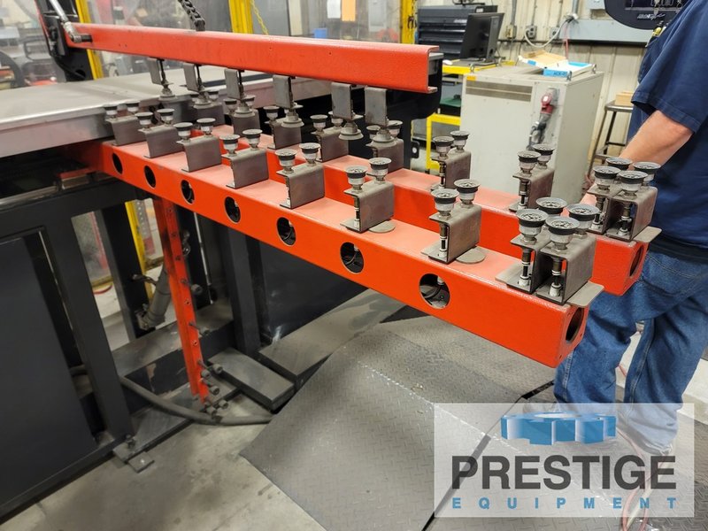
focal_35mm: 25
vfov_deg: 54.9
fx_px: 511
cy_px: 266
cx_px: 354
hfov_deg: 69.4
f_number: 1.8
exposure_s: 1/40
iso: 500
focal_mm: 7
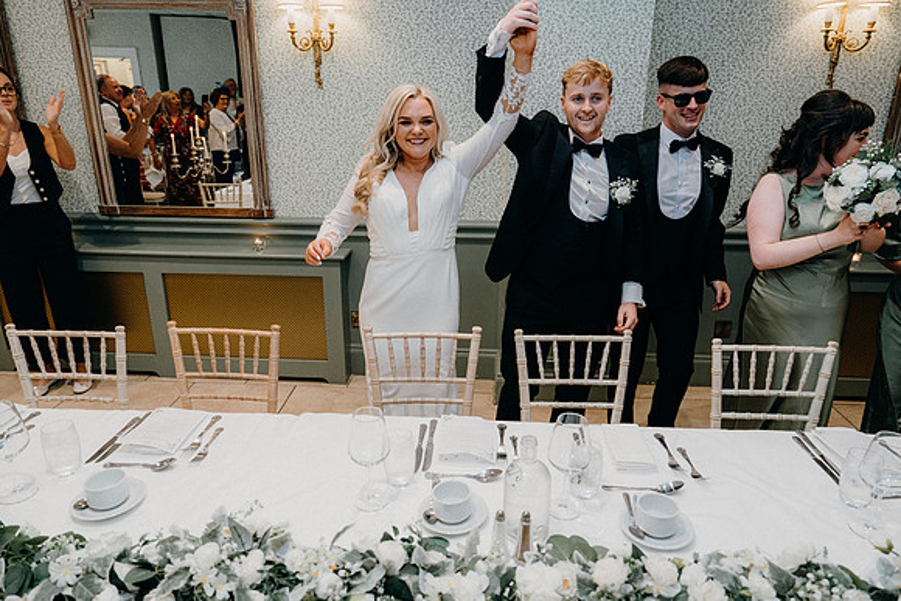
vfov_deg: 53.2
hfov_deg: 73.7
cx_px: 450
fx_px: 601
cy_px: 300
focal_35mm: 24
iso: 2000
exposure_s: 1/160
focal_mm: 24
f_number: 3.5
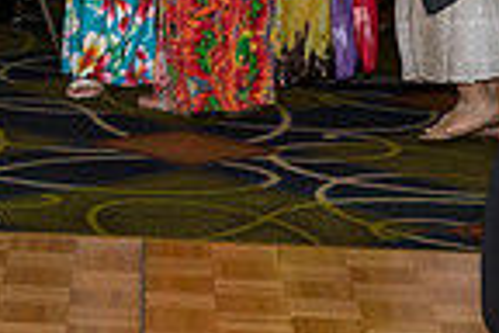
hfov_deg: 11.1
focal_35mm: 180
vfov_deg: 7.5
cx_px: -176
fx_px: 2495
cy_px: -174
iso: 800
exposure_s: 1/80
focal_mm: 35
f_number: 5.6
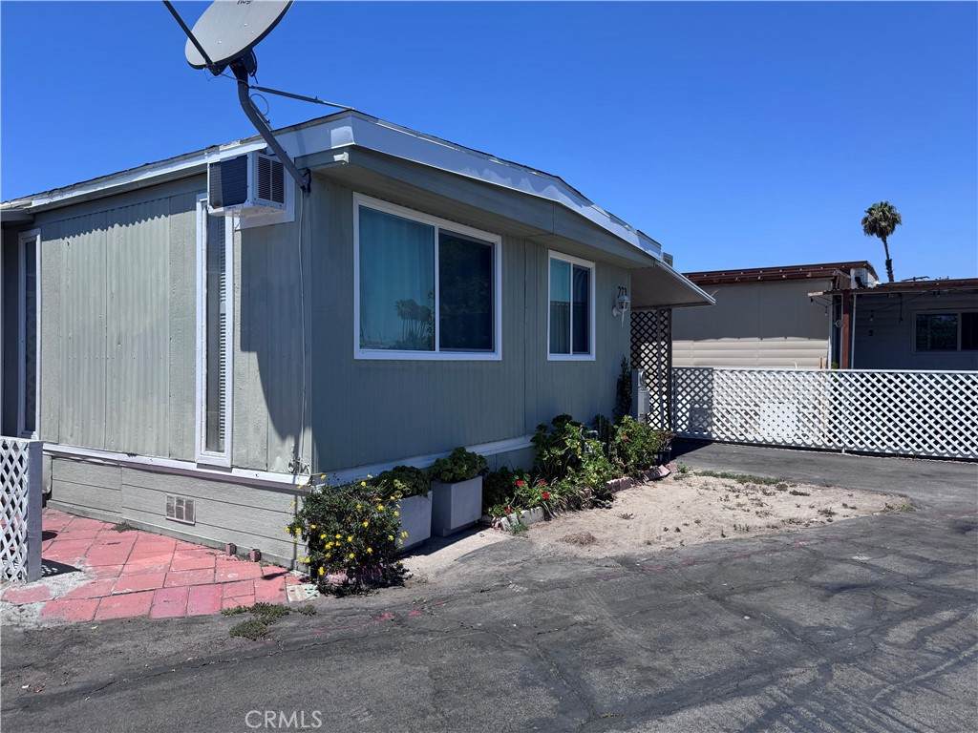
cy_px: 366
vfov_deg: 56.8
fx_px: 678
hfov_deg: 71.6
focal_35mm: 24
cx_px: 489
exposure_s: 1/4950
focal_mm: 6.76
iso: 80
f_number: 1.78
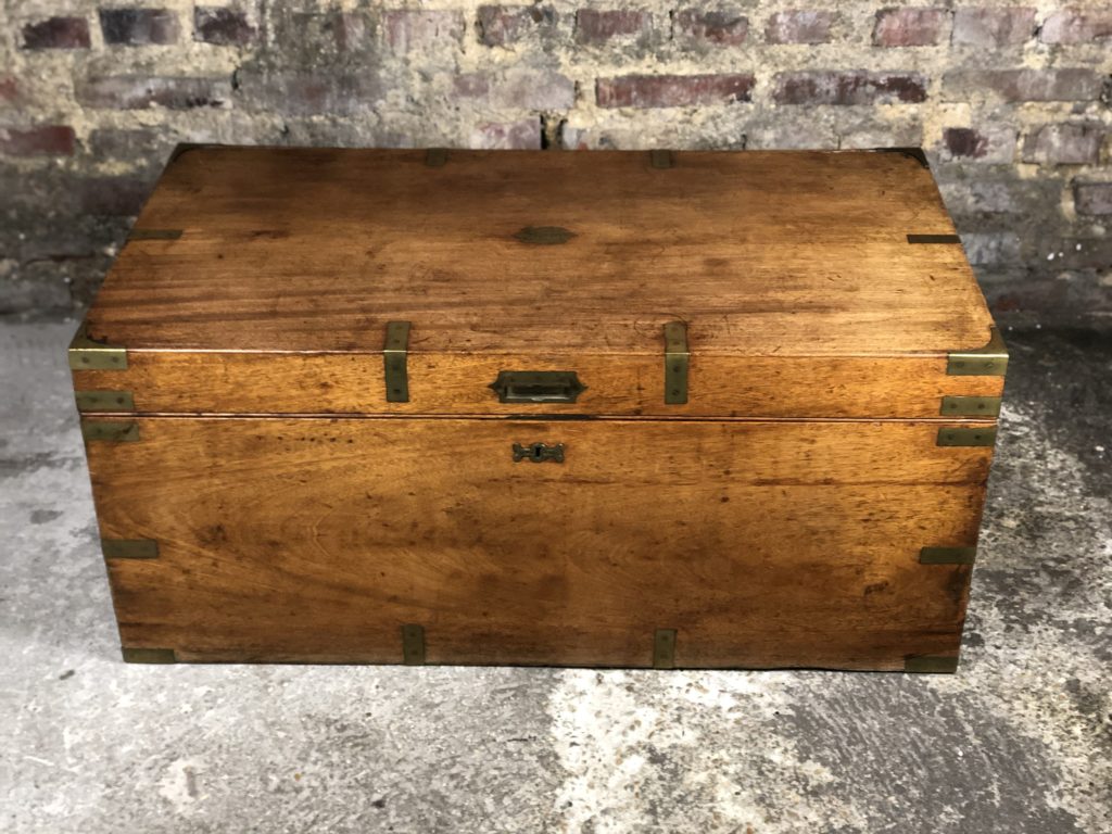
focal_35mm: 52
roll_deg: +0.3
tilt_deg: -32.5
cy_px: 417
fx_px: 1670
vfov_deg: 28.0
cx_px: 556
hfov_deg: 36.8
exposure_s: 1/25
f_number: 2.4
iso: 160
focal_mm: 6
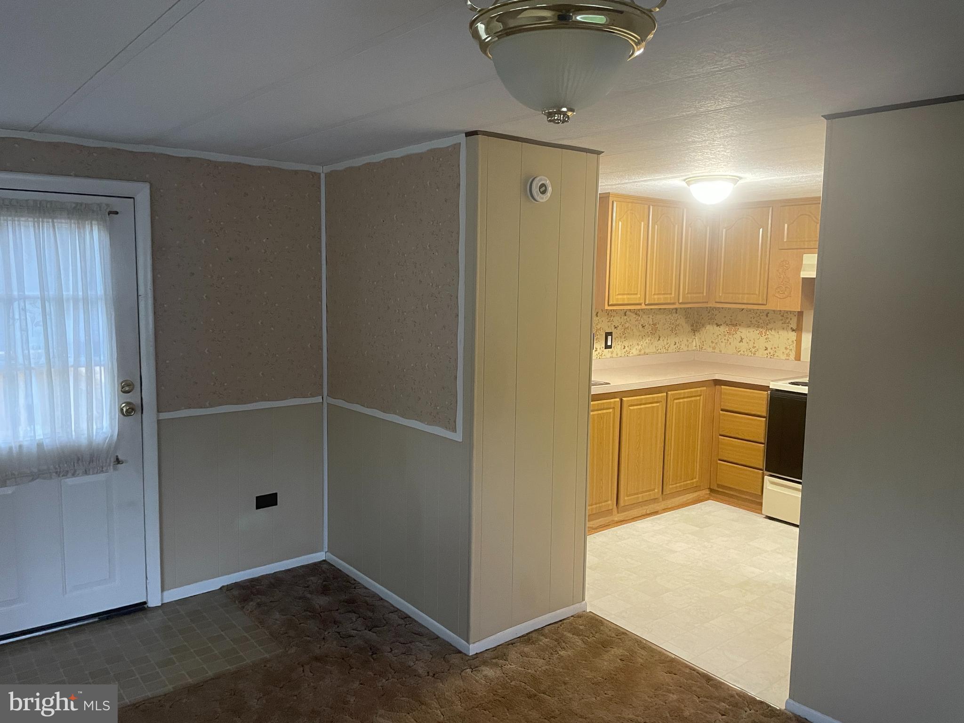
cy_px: 362
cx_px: 482
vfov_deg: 53.1
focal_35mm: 26
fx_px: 724
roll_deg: -0.8
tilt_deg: -7.6
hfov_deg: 67.3
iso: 500
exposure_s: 1/60
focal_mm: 4.2
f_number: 1.6
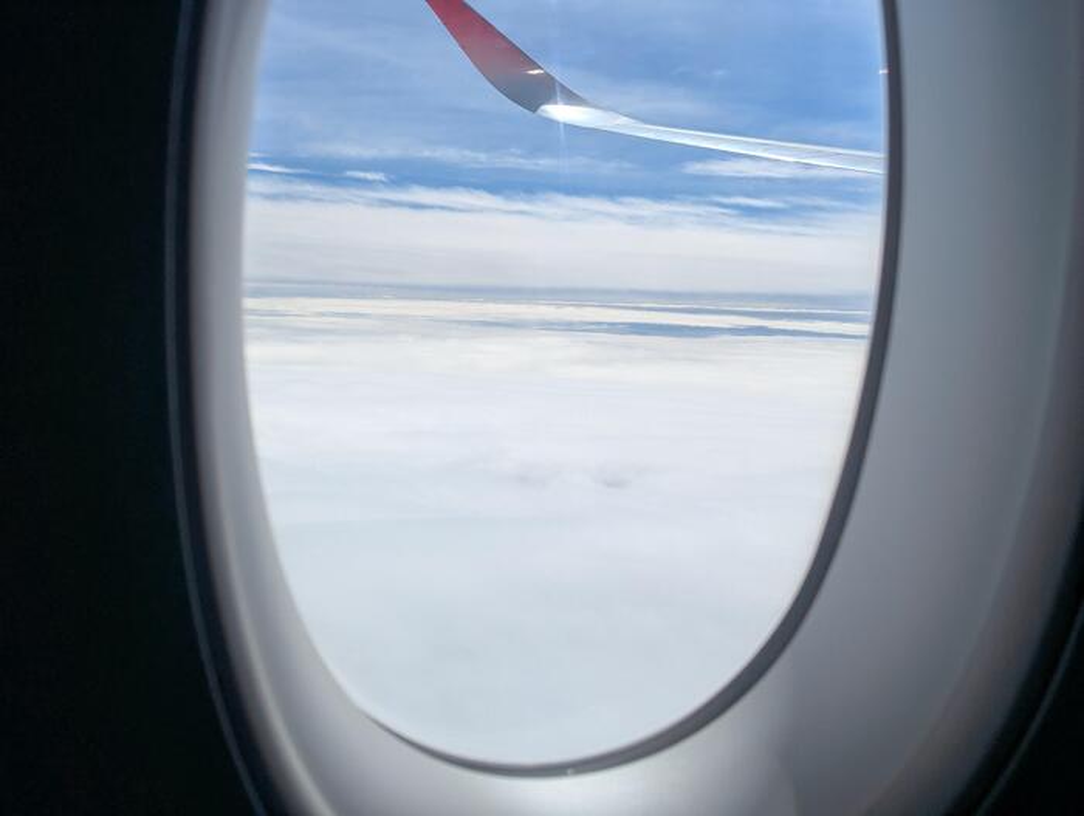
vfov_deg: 30.3
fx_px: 1505
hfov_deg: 39.6
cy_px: 408
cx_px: 542
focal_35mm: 48
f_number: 1.85
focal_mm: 6.81
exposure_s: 1/10870
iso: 102
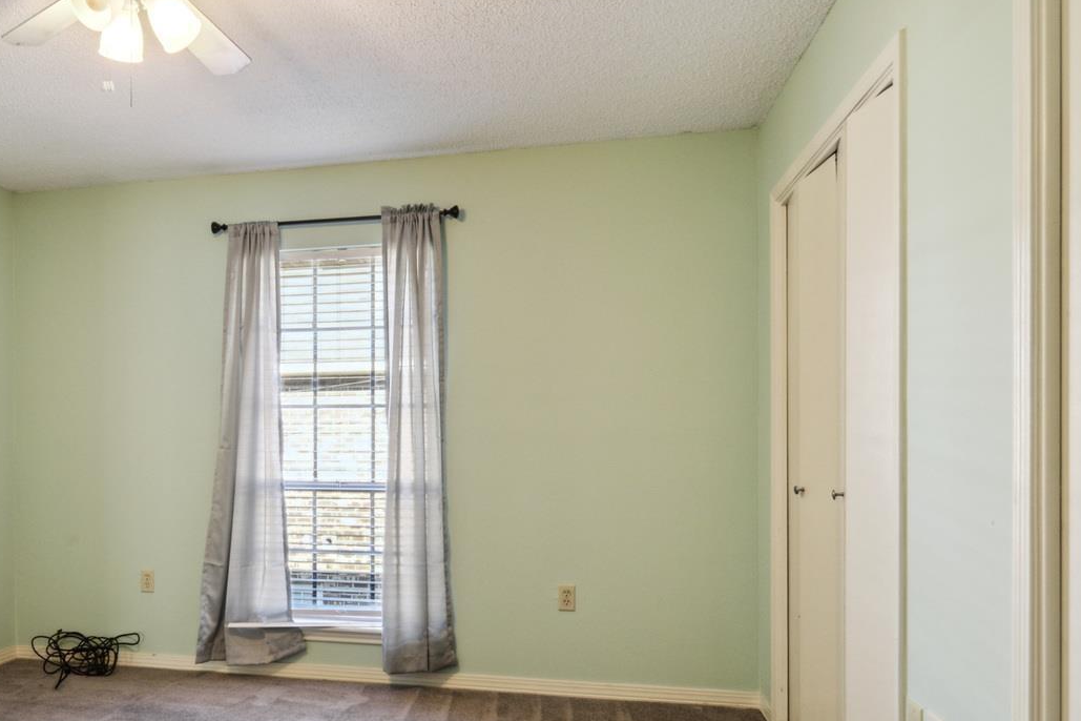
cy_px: 432
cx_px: 323
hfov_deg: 63.0
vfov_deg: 46.1
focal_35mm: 28
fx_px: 841
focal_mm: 18
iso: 800
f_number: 11
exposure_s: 1/90
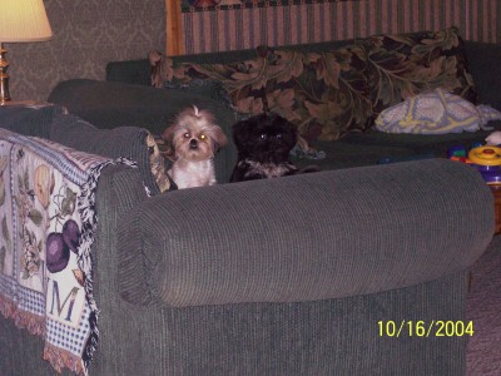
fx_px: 1693
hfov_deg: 16.8
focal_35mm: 117
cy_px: 188
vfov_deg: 12.7
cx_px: 250
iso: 140
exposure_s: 1/125
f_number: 4.8
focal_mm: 24
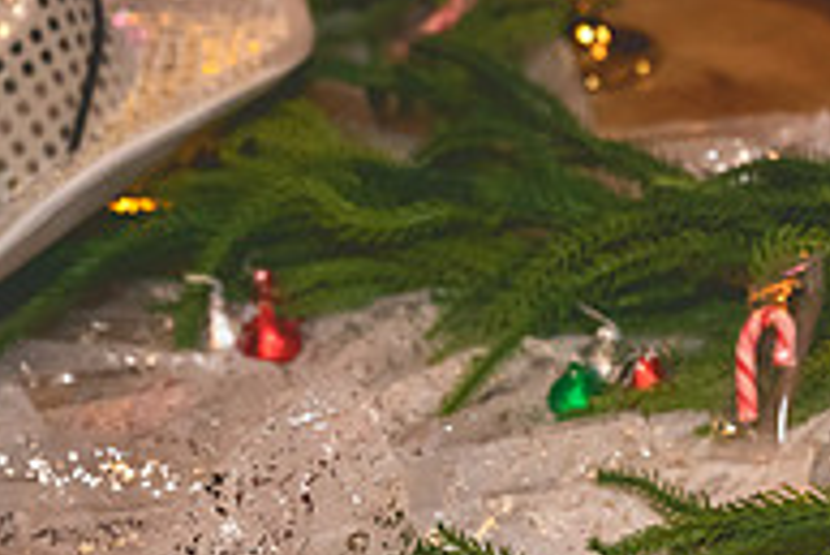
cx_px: 1044
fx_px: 2446
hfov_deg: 18.1
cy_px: 462
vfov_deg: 12.9
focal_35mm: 106
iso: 3200
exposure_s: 1/125
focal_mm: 34
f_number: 3.2
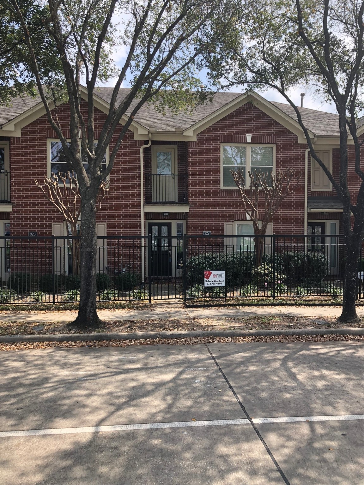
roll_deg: +1.5
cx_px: 182
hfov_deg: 49.7
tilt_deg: -1.3
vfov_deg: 63.4
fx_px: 393
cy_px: 242
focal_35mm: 28
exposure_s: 1/774
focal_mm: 4
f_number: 1.8
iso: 20
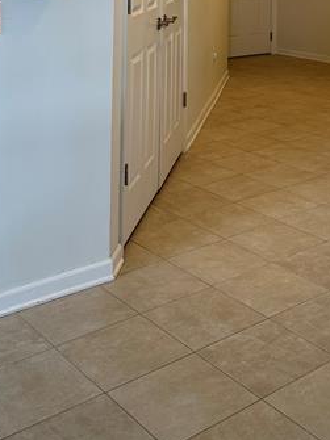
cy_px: -38
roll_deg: -1.3
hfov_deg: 26.0
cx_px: 275
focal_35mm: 55
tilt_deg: -0.3
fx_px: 700
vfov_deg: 31.3
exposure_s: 1/120
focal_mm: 6.86
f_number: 1.78
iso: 125
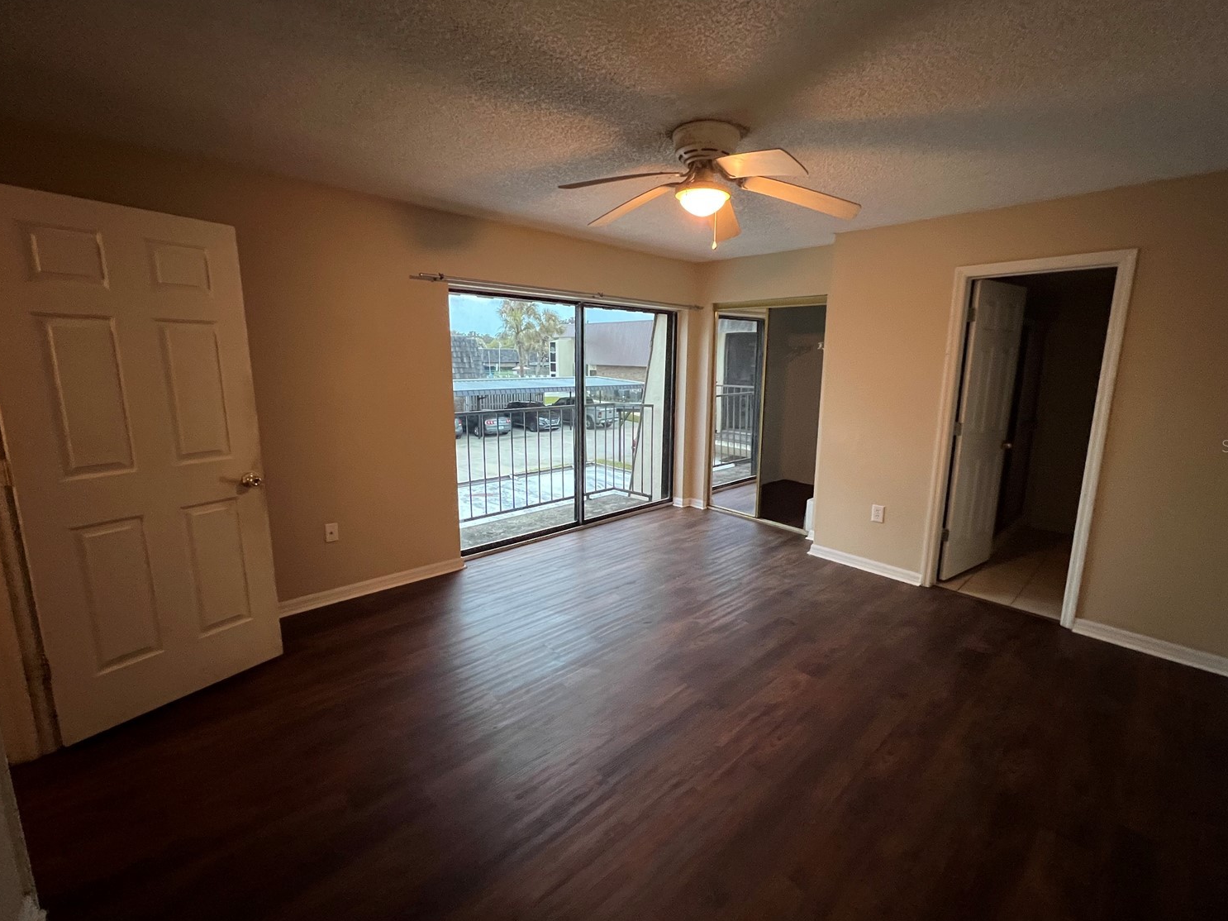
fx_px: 497
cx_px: 639
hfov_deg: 102.0
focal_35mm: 14
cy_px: 446
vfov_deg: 85.6
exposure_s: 1/60
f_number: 1.8
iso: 640
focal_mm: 1.57
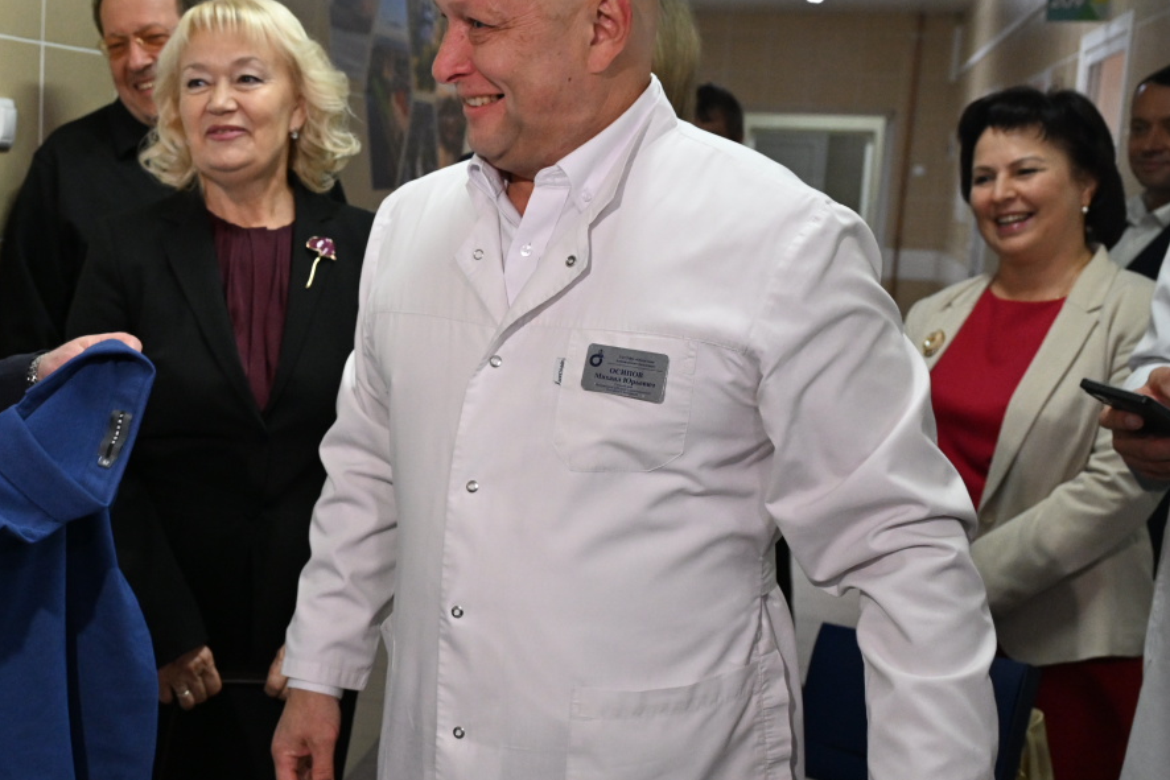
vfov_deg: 25.1
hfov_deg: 35.3
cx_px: 174
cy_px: 404
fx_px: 1752
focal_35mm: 54
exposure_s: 1/200
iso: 3200
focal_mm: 29.5
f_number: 5
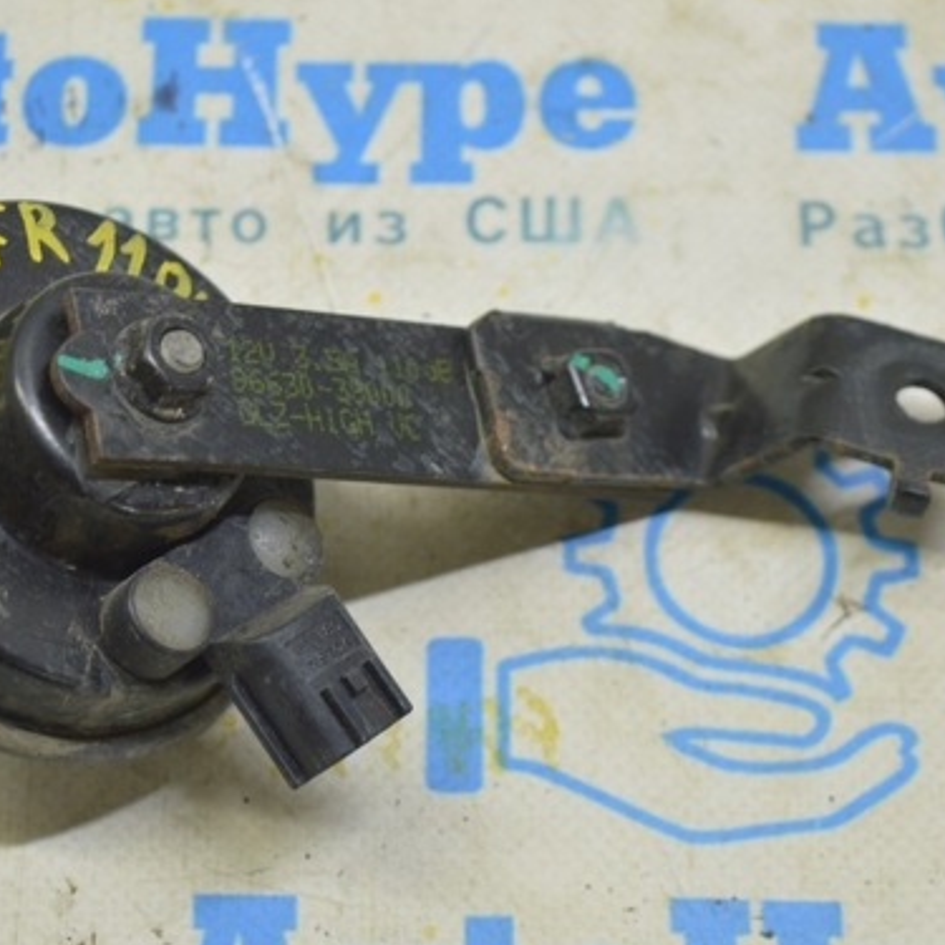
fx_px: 3089
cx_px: 300
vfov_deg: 17.4
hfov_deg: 17.3
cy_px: 435
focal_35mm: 100
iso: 400
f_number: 5.6
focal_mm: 46
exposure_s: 1/20
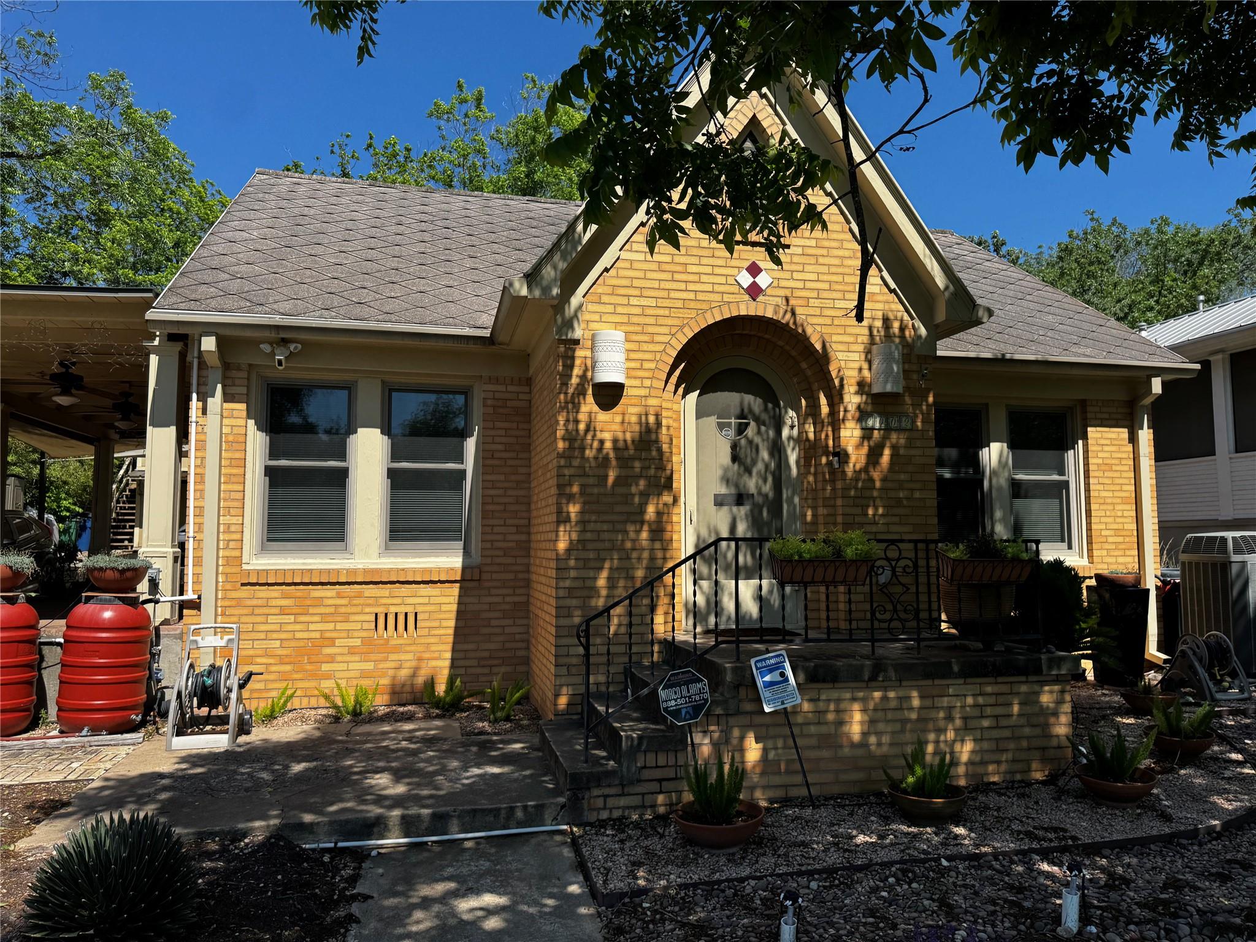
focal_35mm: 24
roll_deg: -0.2
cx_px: 628
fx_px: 871
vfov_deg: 56.8
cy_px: 471
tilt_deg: +3.7
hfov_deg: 71.6
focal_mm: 6.76
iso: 80
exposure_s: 1/3597
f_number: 1.78
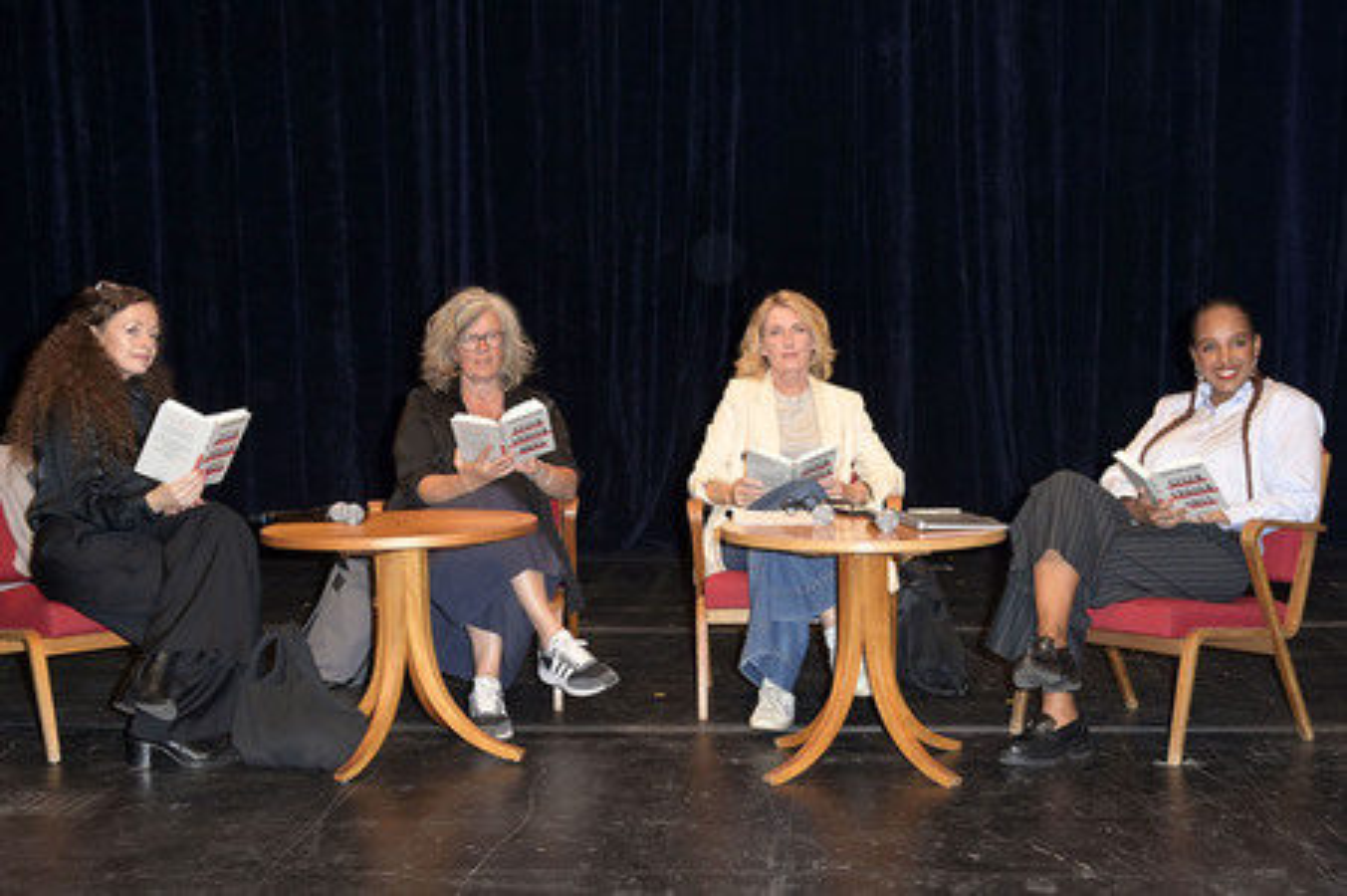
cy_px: 448
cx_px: 674
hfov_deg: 41.1
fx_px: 1795
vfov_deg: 28.0
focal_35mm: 48
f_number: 7.1
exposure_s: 1/250
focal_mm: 48
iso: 2000
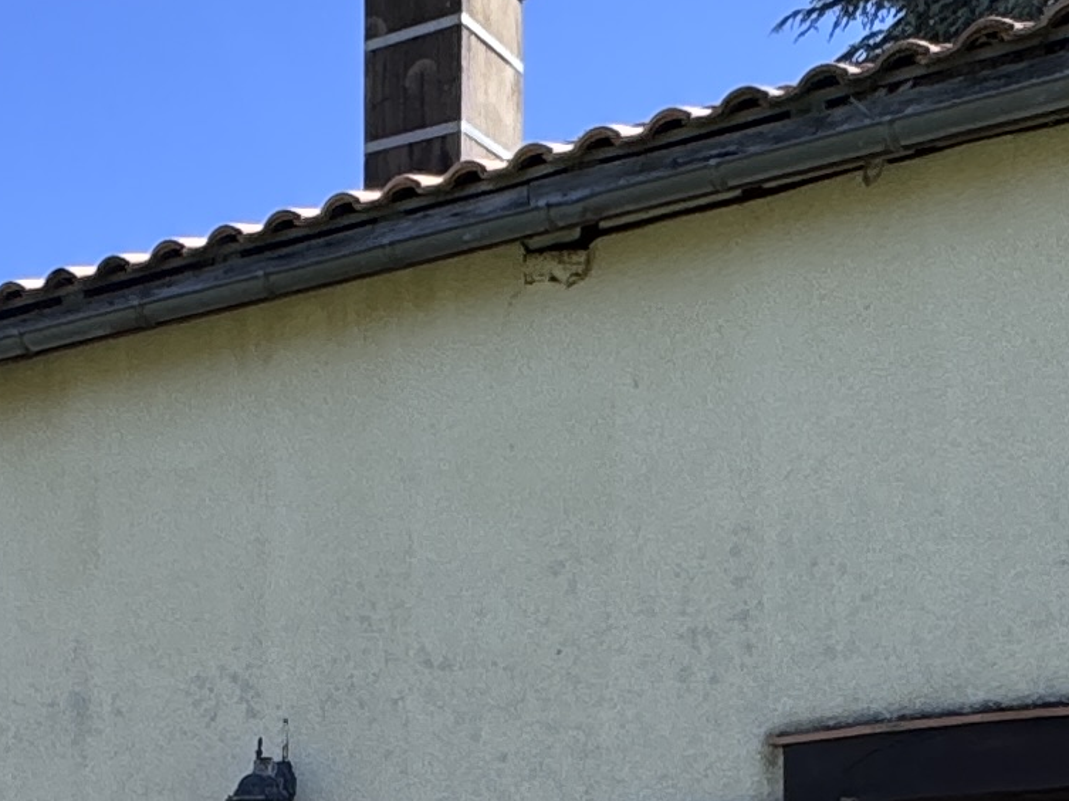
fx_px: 2315
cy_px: 1132
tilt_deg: -1.3
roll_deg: +0.0
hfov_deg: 24.1
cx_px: -133
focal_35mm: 75
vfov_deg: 17.9
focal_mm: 2.22
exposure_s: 1/763
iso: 50
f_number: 2.2
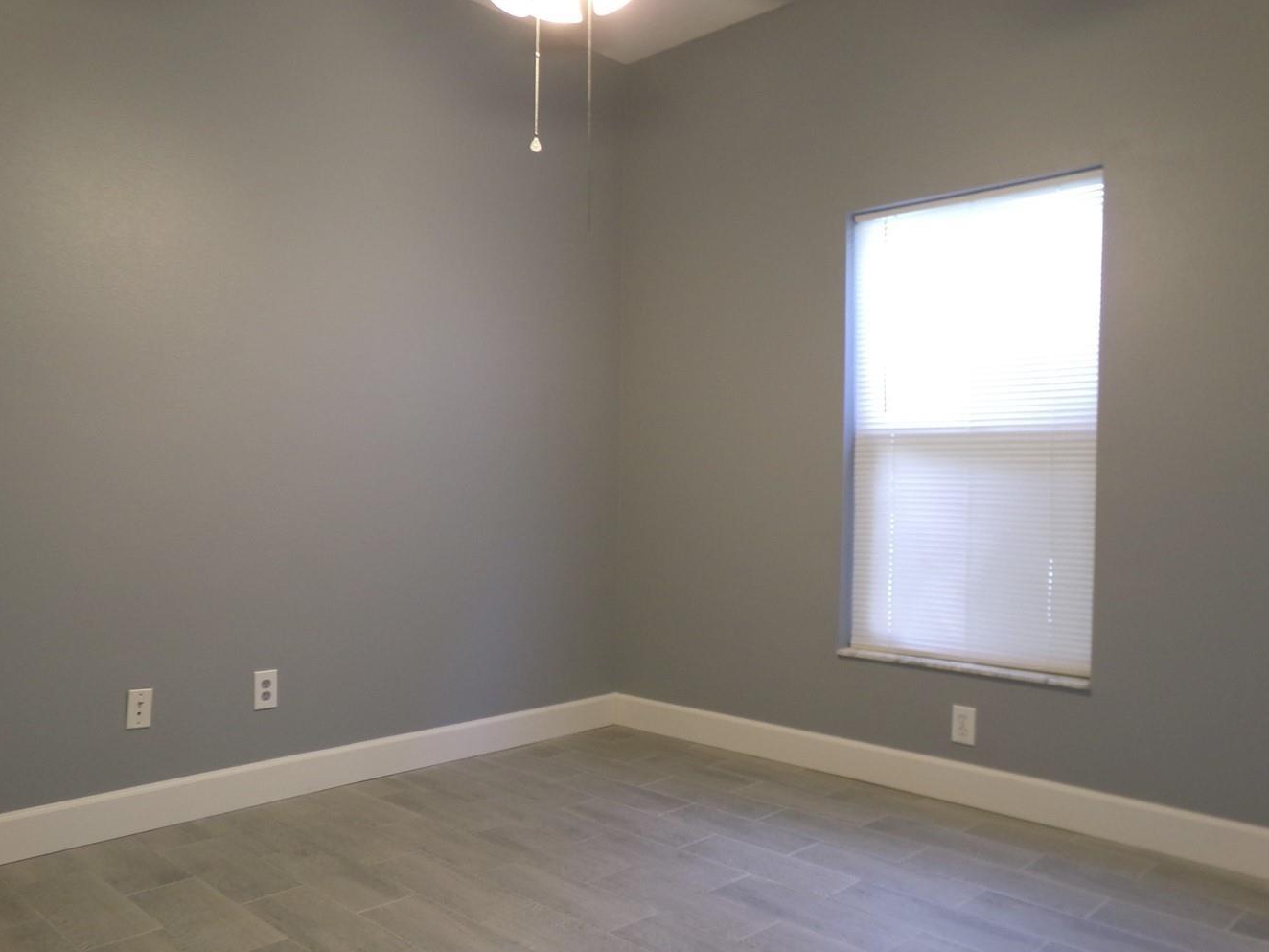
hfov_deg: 61.7
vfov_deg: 48.2
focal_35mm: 29
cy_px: 498
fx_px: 1063
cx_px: 625
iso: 200
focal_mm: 4.3
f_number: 3.7
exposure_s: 1/18
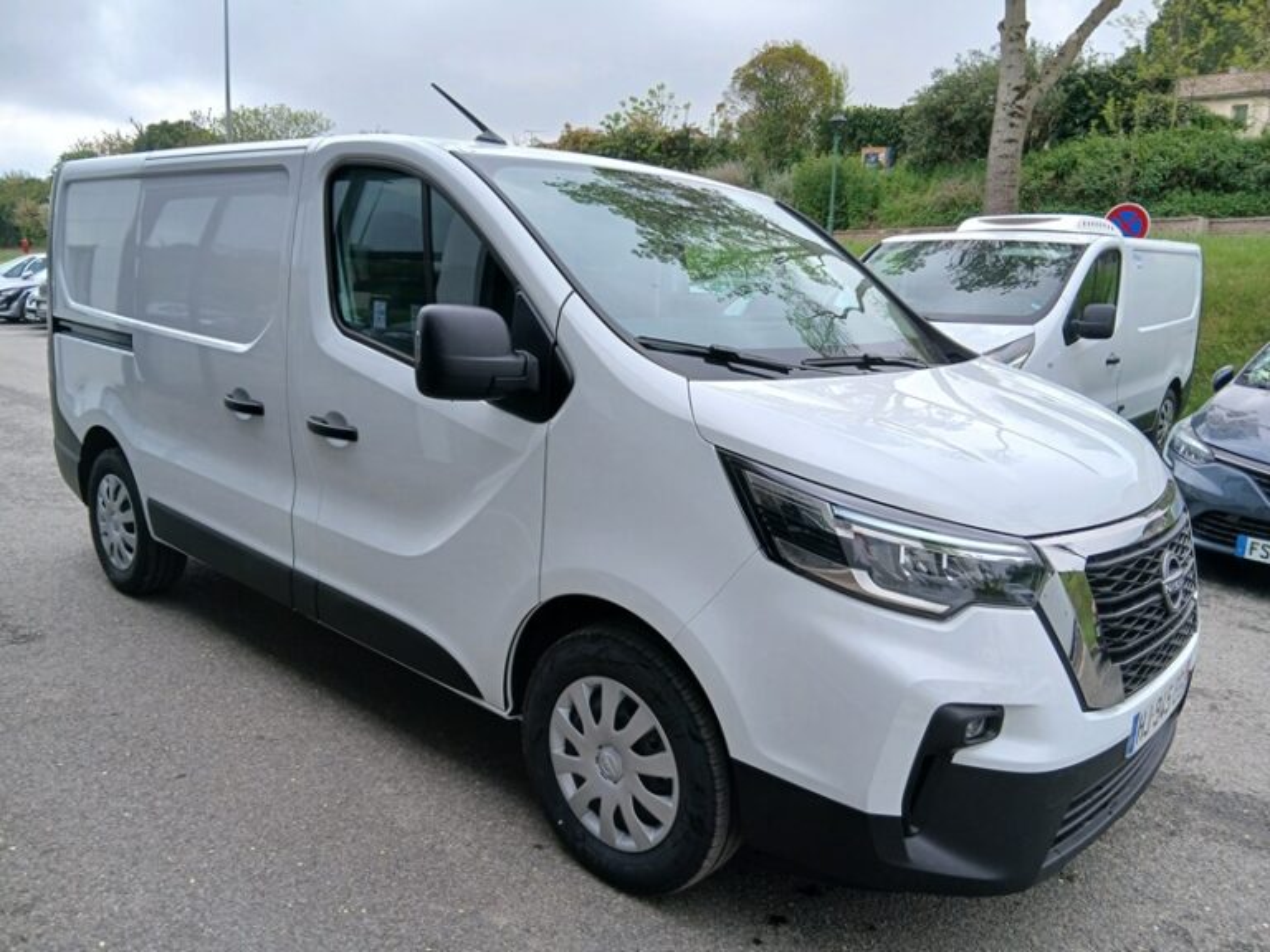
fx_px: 954
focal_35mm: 26
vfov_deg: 53.1
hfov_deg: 67.3
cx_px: 635
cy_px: 476
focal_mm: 3.98
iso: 20
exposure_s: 1/243
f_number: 1.8
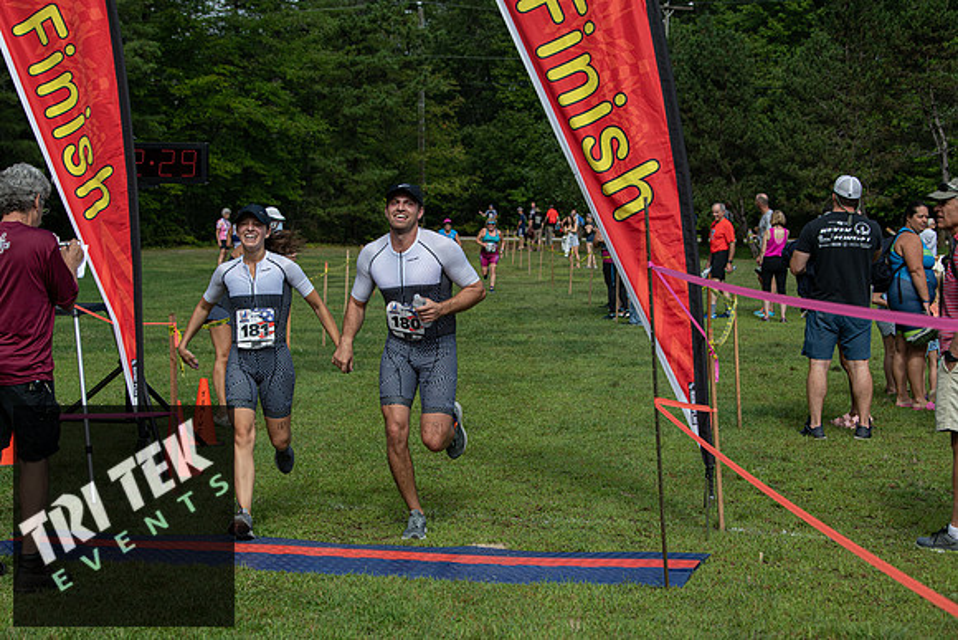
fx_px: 1863
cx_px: 479
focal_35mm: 70
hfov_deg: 28.8
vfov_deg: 19.5
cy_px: 320
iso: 200
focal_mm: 70
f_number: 5.6
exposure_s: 1/1000
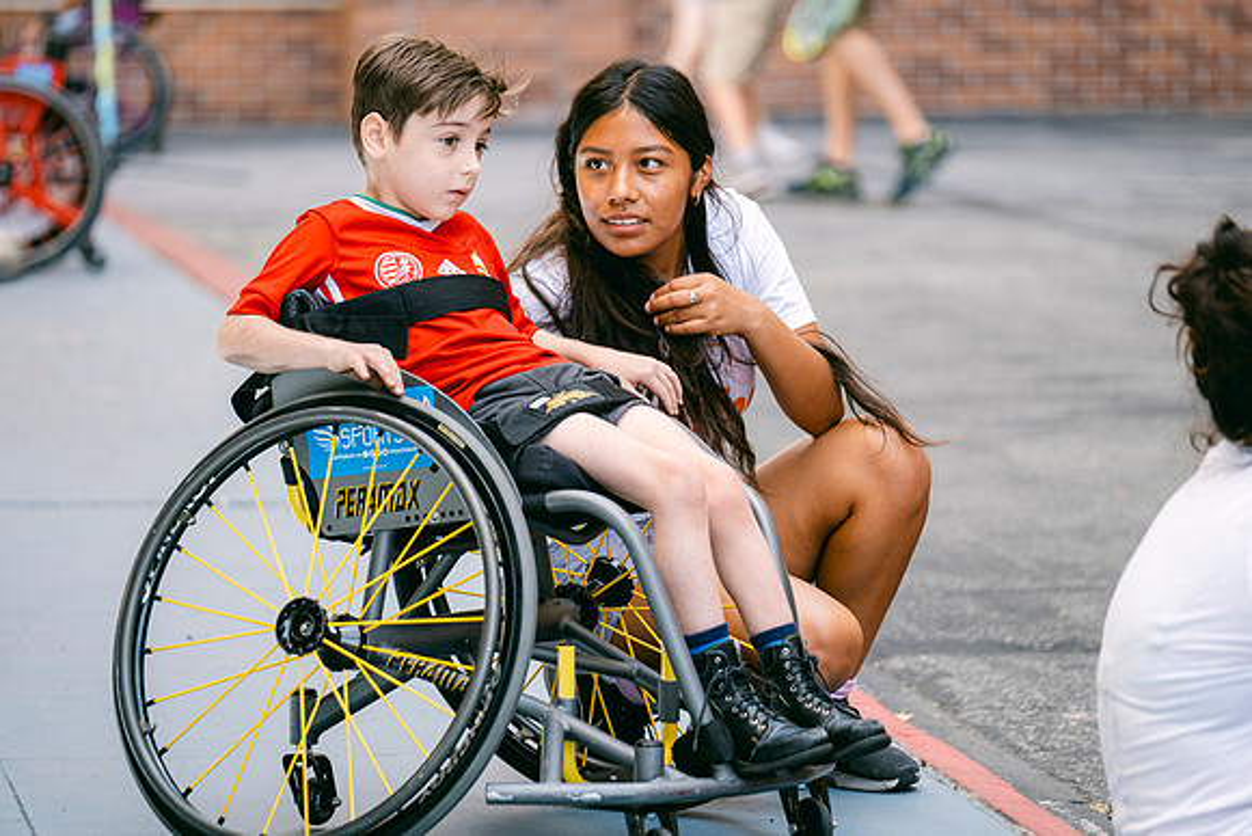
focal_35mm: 186
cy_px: 418
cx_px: 626
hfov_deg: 11.1
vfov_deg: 7.4
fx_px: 6470
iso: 160
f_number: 2.8
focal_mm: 124.3
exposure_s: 1/140
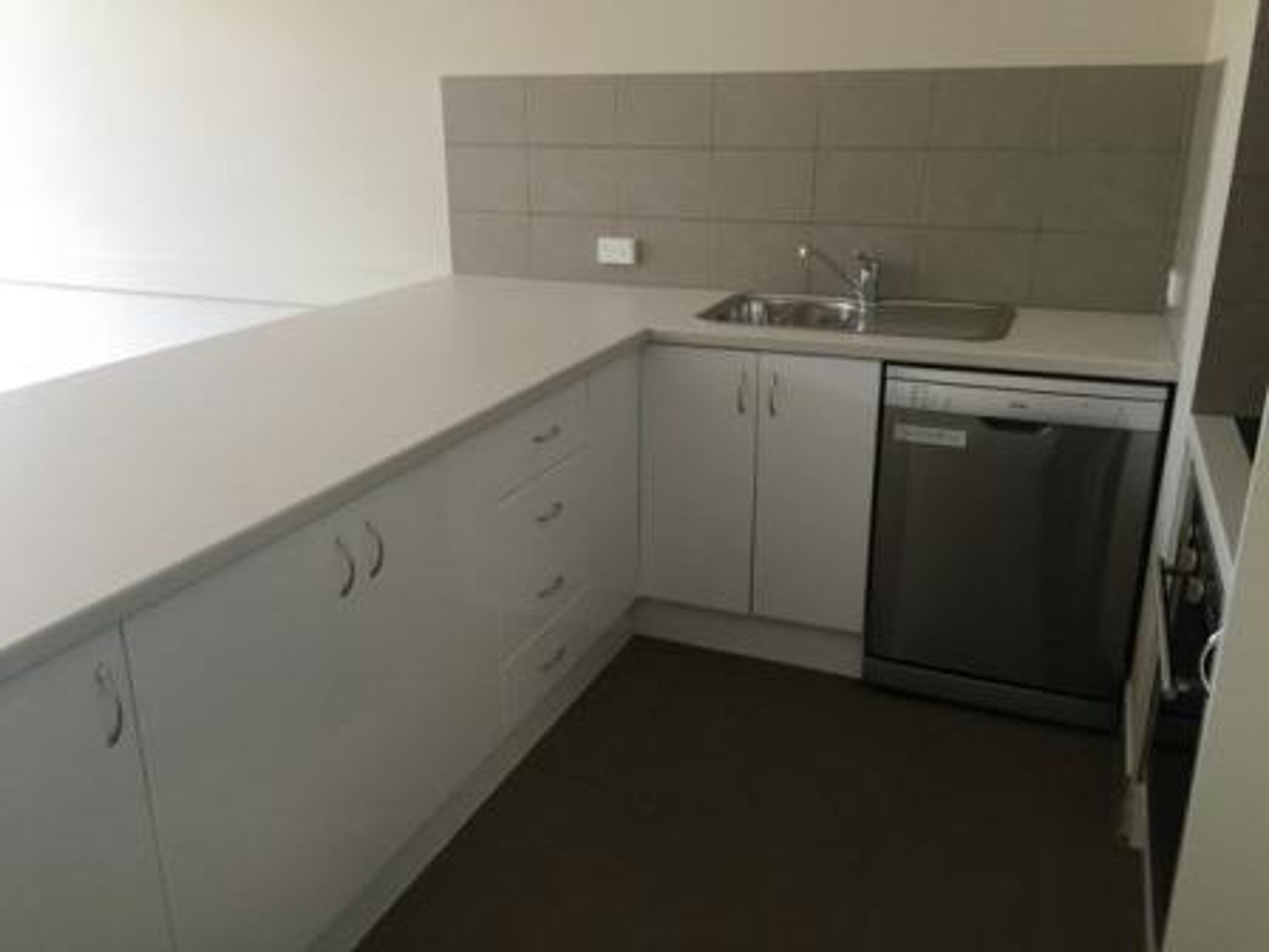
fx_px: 1063
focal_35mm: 29
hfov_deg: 61.7
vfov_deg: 48.2
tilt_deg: -20.9
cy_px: 476
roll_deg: -0.7
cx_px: 634
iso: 80
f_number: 2.2
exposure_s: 1/30
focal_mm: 4.15
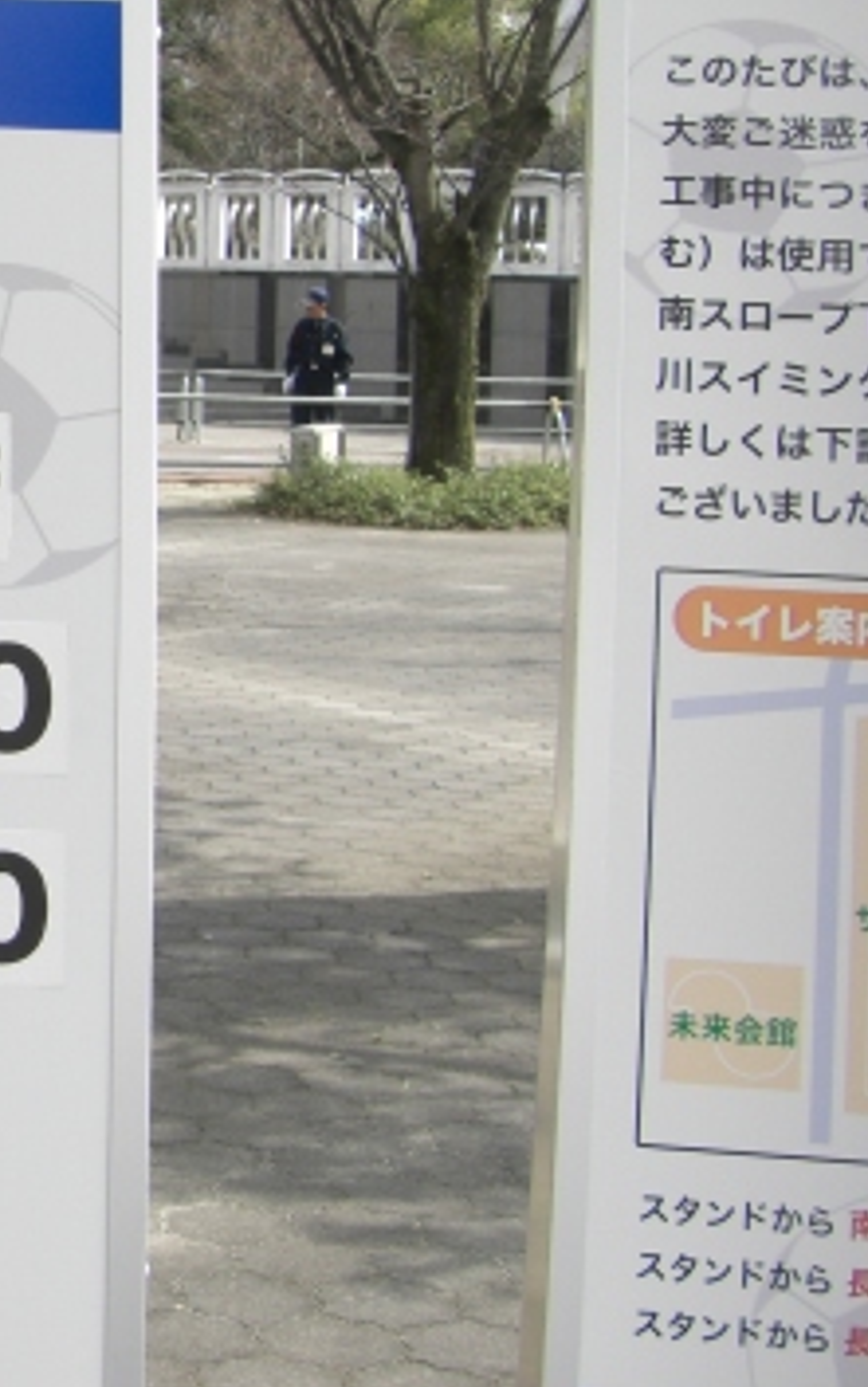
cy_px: 546
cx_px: -334
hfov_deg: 16.6
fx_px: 2760
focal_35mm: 73
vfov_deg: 28.1
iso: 64
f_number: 3.4
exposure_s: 1/320
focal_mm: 6.3
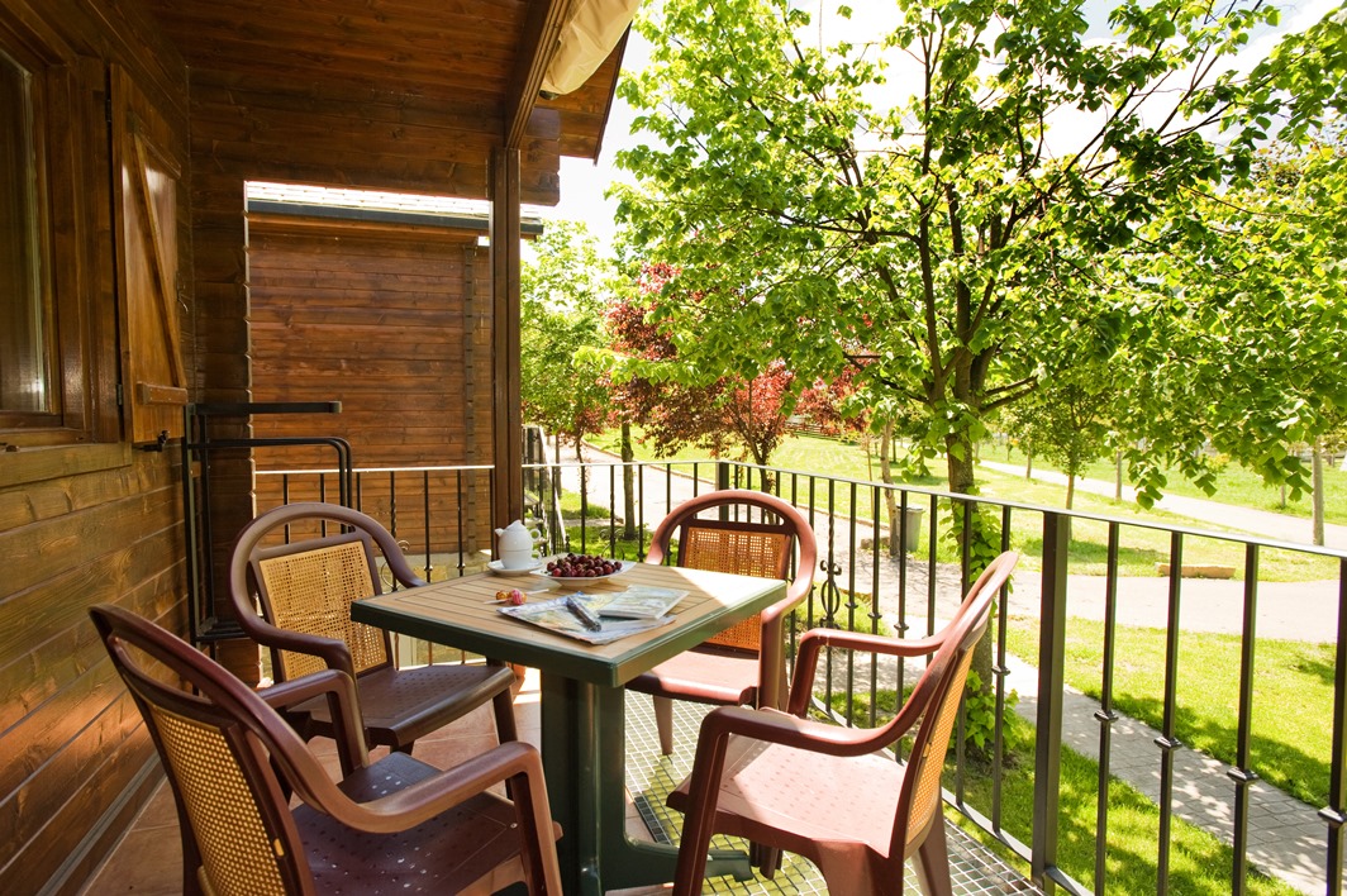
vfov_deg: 64.5
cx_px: 674
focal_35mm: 19
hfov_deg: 86.9
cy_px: 448
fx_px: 710
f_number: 5.6
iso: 320
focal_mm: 19
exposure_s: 1/250
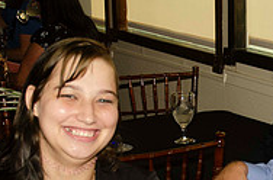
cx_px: 216
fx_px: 877
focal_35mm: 116
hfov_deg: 17.6
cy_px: 171
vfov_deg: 11.6
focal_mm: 25
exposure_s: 1/250
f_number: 5.6
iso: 100
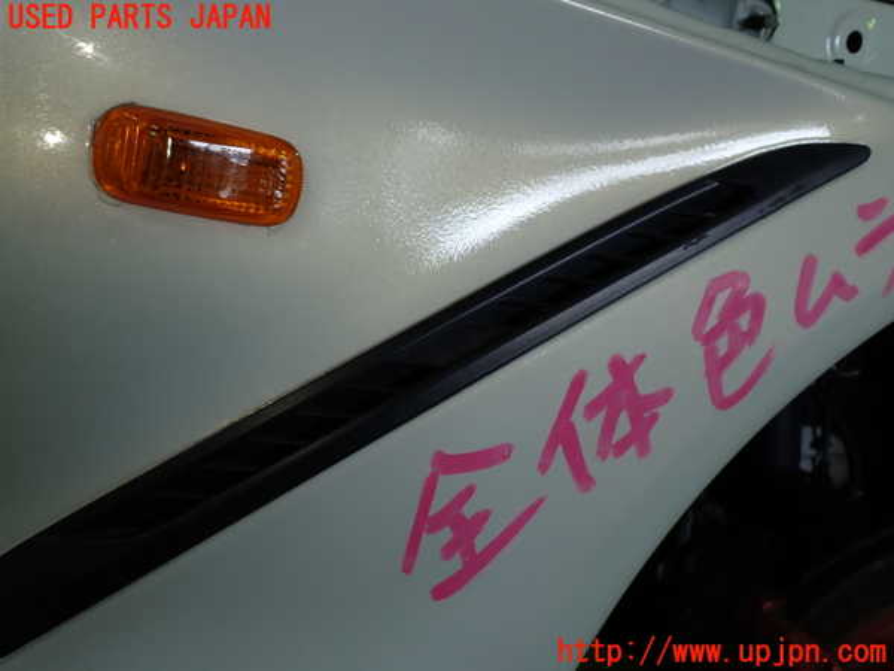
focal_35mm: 32
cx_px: 447
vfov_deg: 44.2
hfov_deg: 56.8
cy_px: 336
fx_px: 826
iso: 100
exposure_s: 1/60
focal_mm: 5.79
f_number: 3.2
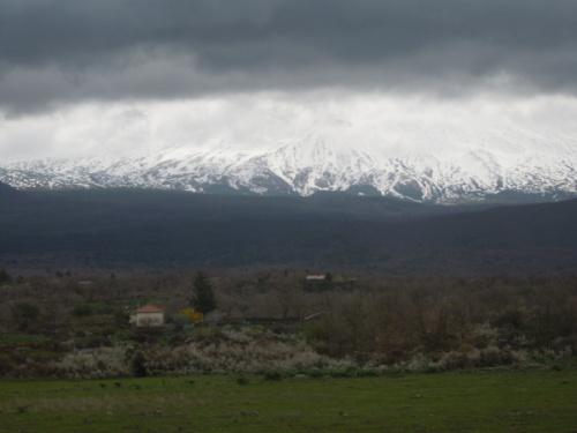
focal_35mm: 78
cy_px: 216
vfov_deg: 18.9
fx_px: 1300
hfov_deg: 25.0
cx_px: 288
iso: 100
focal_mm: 14.1
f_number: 4.5
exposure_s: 1/640
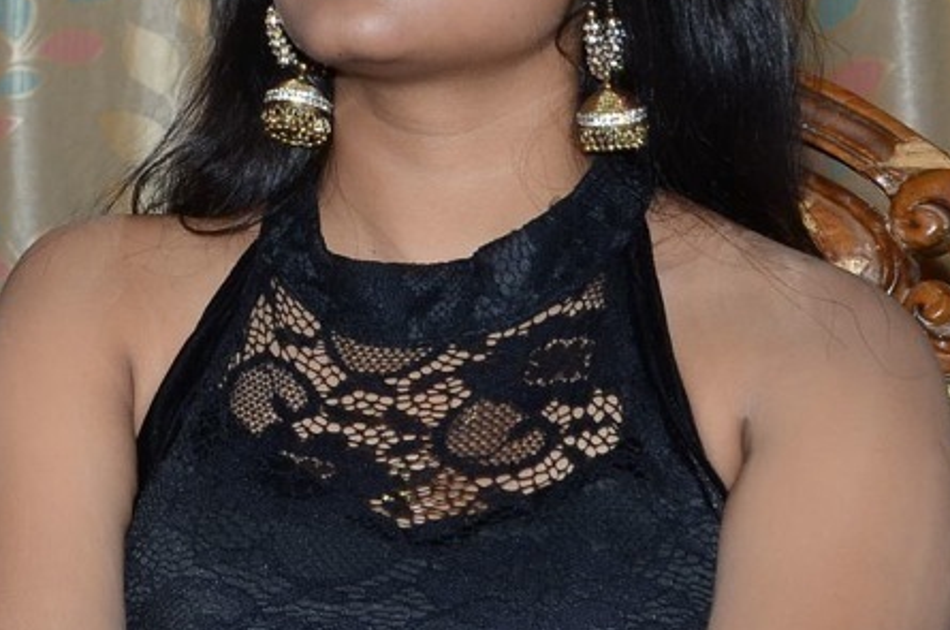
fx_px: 6612
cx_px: -239
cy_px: -37
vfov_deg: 5.4
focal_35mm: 251
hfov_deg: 8.1
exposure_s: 1/125
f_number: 7.1
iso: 250
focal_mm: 62
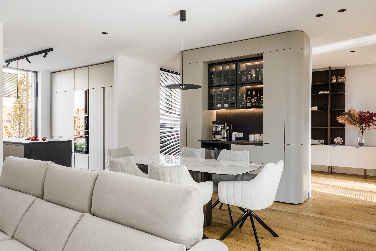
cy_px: 126
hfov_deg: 69.4
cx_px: 188
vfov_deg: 49.6
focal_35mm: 26
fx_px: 272
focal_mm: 26
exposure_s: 1/20
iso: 100
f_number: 14
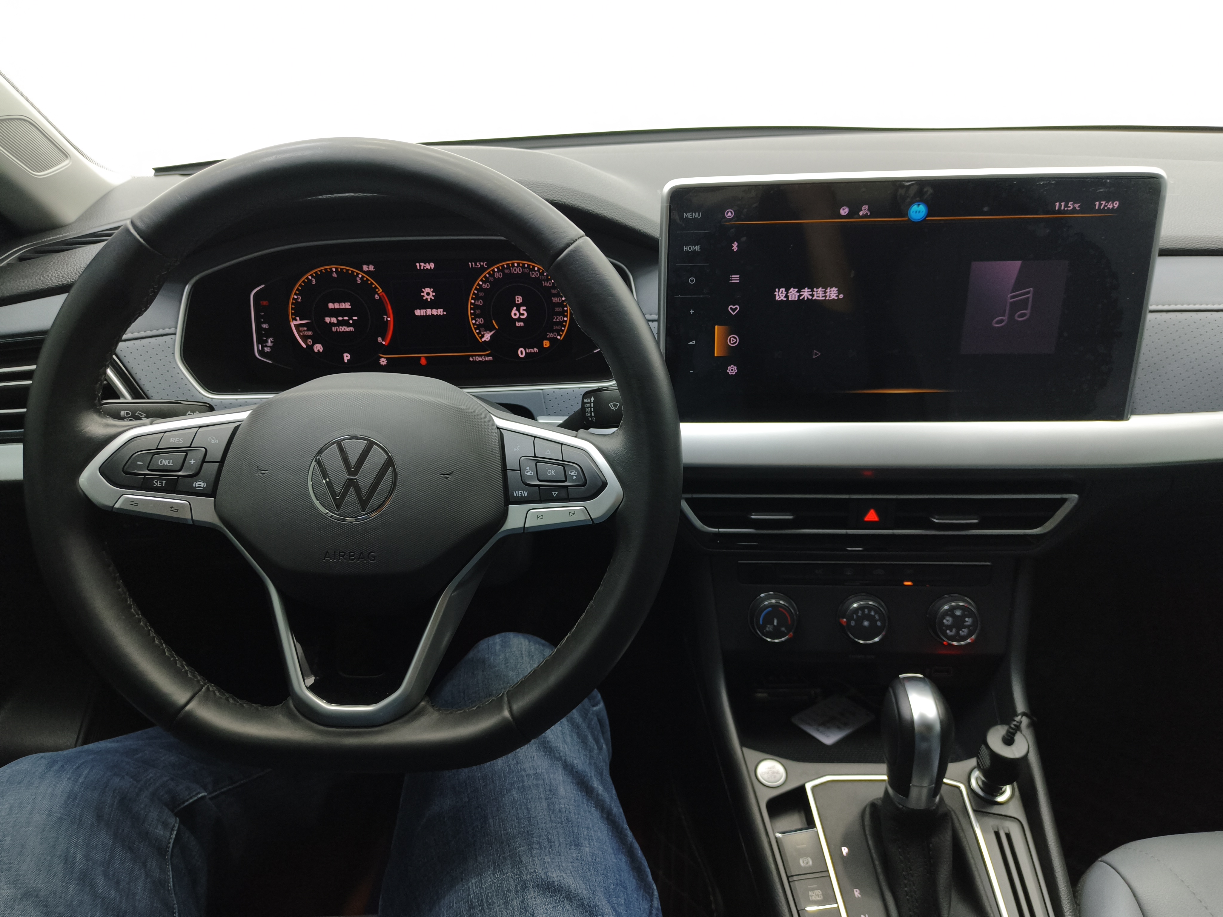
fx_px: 813
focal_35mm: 23
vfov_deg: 58.9
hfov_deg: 73.9
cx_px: 612
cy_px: 458
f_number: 1.88
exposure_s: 1/70
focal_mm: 5.56
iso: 320
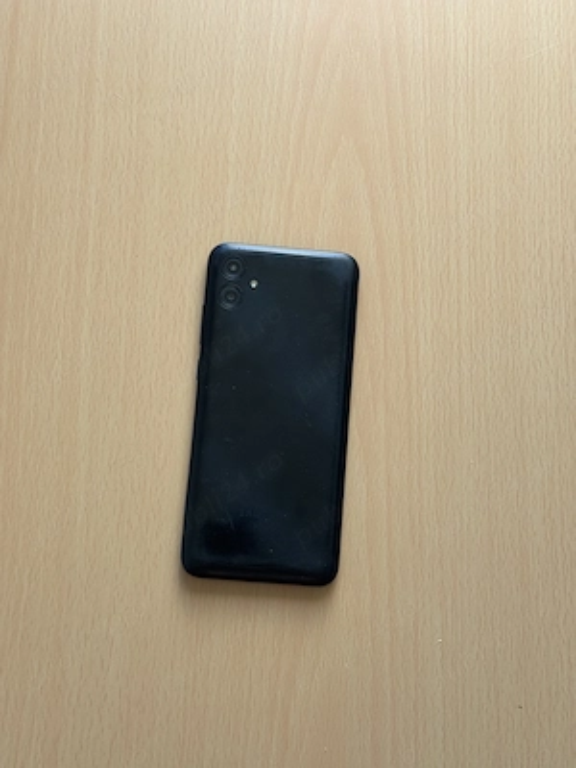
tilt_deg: -81.8
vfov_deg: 39.7
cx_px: 288
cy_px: 384
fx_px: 1065
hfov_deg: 30.3
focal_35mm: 48
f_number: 1.78
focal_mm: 6.76
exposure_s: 1/96
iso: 100
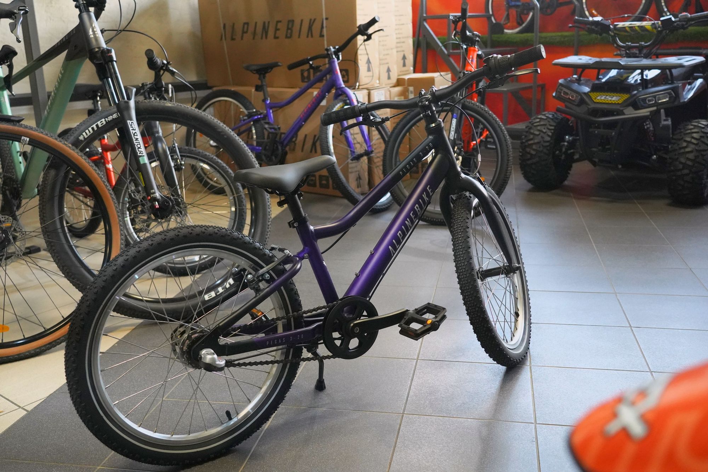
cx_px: 354
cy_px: 236
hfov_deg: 54.4
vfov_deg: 37.8
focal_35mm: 35
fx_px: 688
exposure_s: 1/200
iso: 6400
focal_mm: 35
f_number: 5
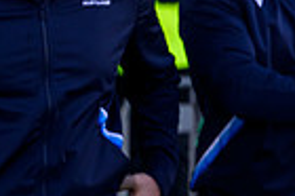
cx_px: 554
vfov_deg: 4.4
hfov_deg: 6.5
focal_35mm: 307
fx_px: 2513
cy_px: -54
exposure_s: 1/640
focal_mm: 74
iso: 1000
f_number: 2.8
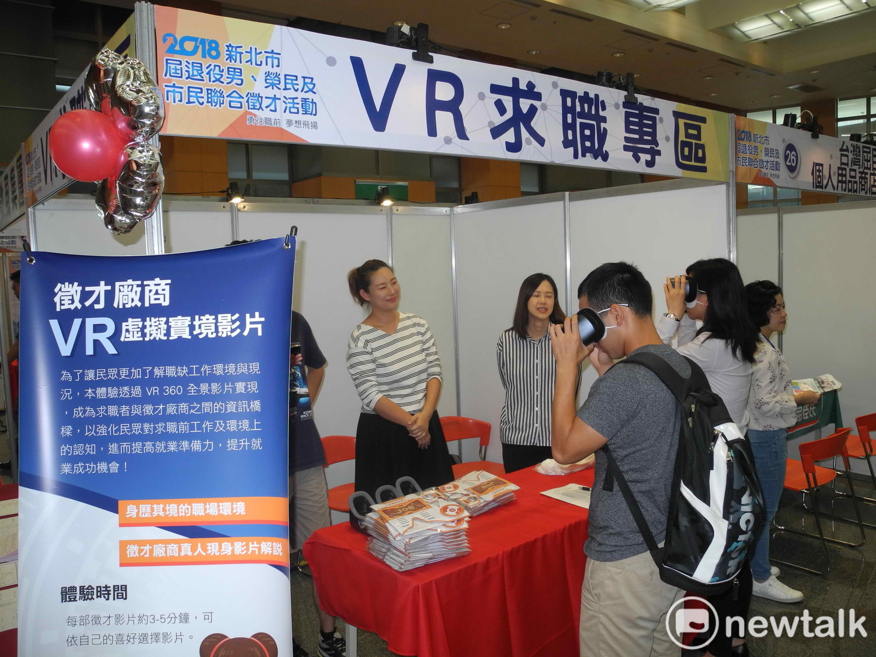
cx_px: 438
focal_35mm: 28
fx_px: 709
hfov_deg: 63.4
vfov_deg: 49.7
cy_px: 328
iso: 200
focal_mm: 6
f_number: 2.8
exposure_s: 1/100
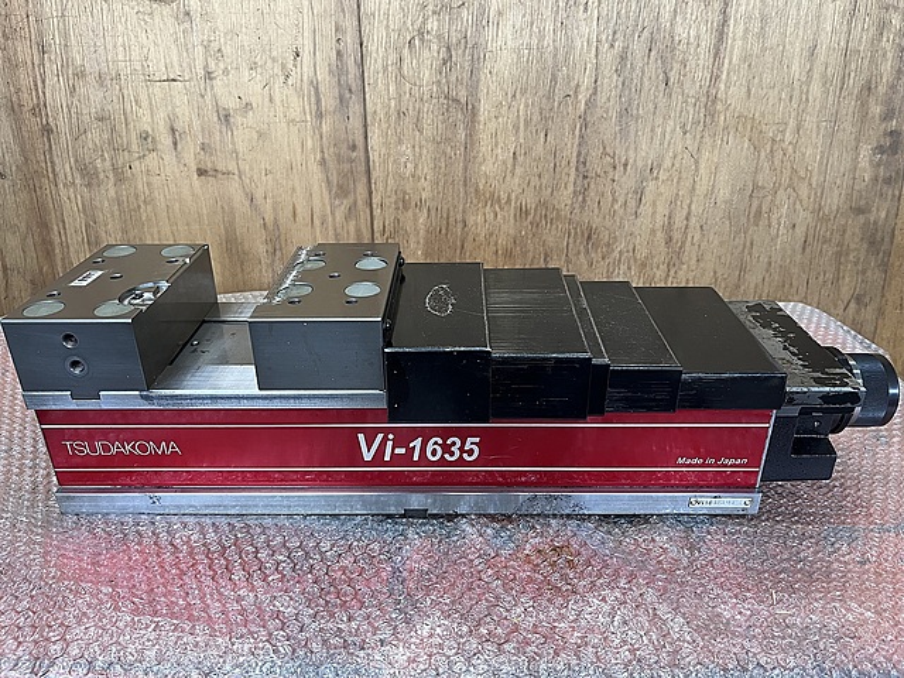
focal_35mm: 26
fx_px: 679
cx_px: 452
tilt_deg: -27.4
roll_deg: -0.2
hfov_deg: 67.3
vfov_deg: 53.1
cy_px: 339
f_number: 1.6
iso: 160
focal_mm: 5.1
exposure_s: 1/60
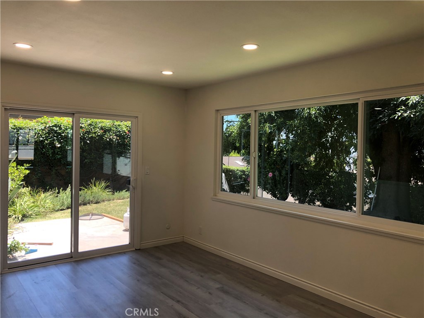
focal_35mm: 28
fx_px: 343
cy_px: 159
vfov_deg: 49.7
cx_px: 212
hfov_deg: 63.4
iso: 20
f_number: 1.8
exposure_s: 1/120
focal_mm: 3.99
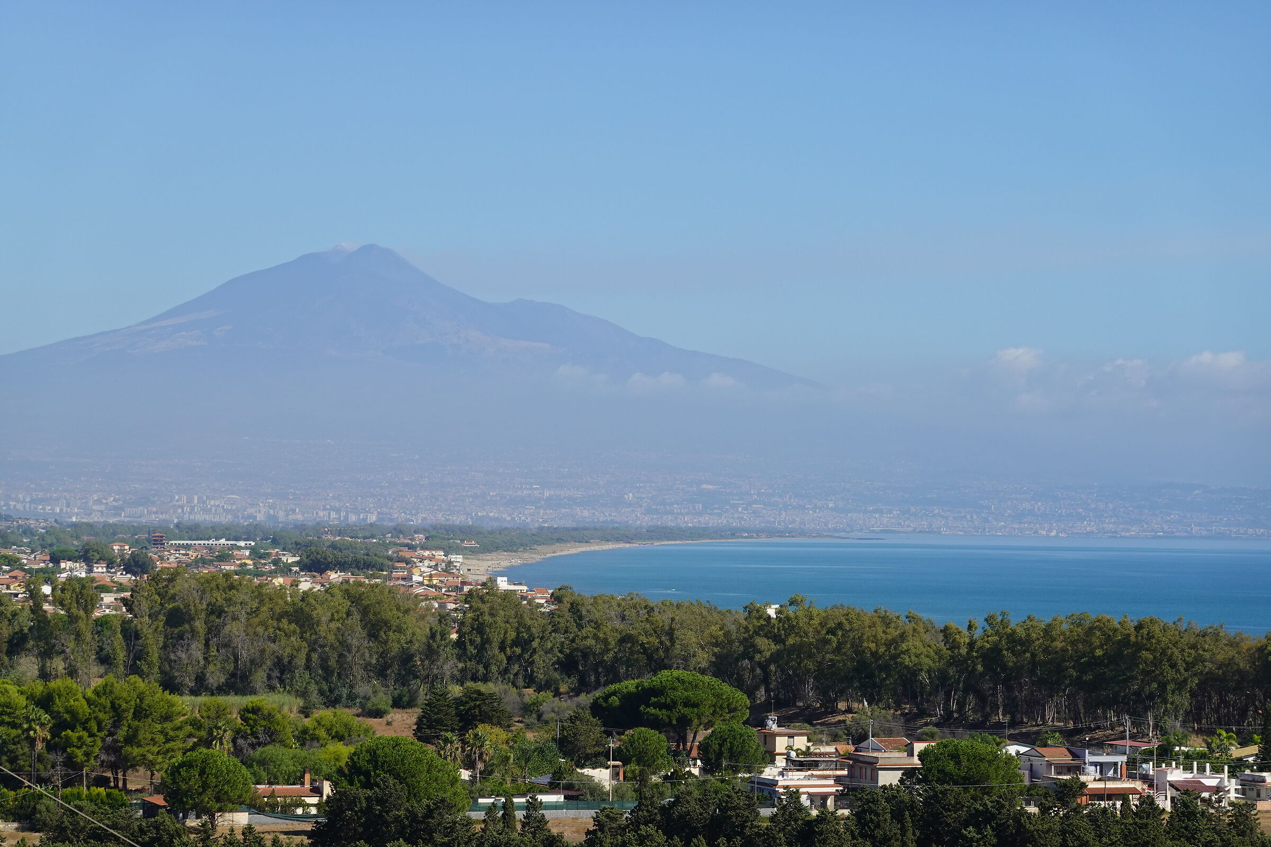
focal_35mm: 122
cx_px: 636
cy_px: 424
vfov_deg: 11.2
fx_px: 4307
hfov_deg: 16.8
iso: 100
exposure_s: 1/500
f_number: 5.6
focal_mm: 44.38
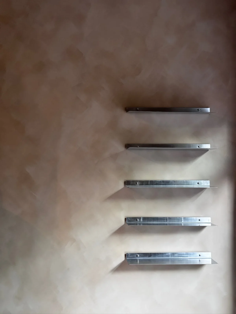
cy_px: 157
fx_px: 436
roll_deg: +0.9
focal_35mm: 48
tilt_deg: +1.4
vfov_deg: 39.7
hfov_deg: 30.3
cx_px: 118
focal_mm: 6.76
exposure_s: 1/60
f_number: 1.78
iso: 250
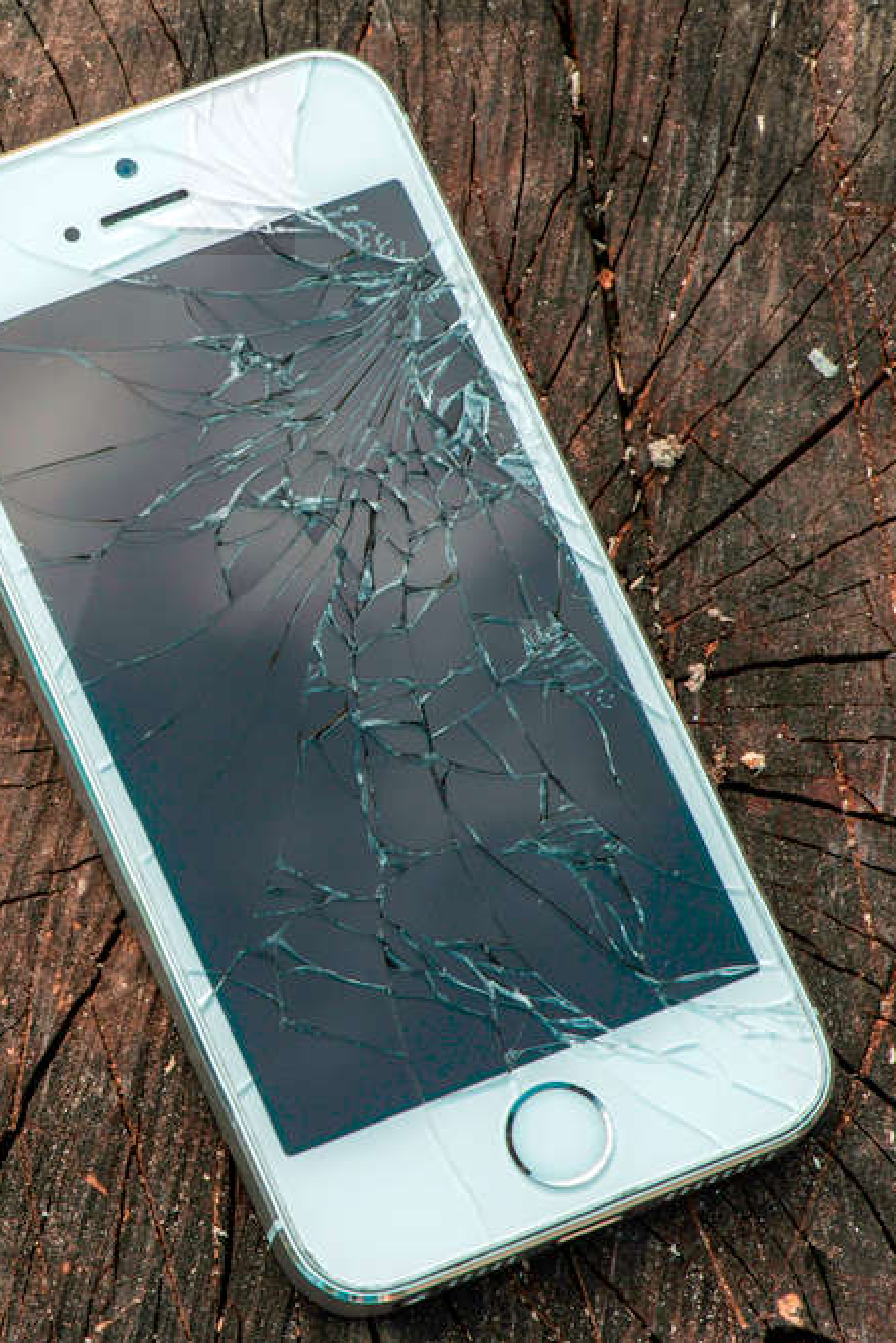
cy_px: 670
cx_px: 11
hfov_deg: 8.6
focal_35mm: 158
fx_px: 5895
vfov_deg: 13.0
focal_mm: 105
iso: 250
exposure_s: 1/25
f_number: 22
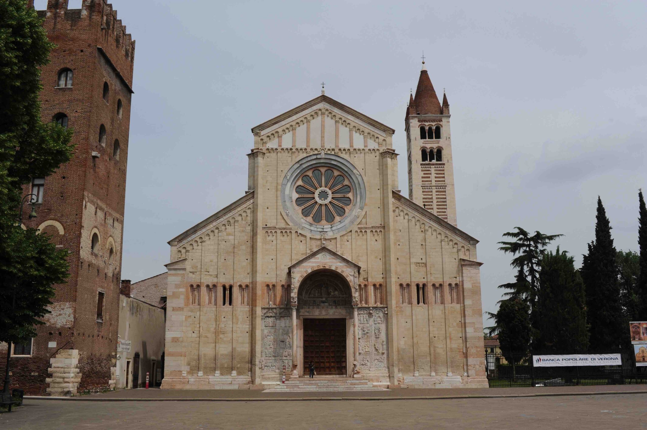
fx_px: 629
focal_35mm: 35
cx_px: 324
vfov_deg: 37.8
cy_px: 215
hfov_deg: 54.5
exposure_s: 1/500
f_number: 11
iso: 400
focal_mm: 35
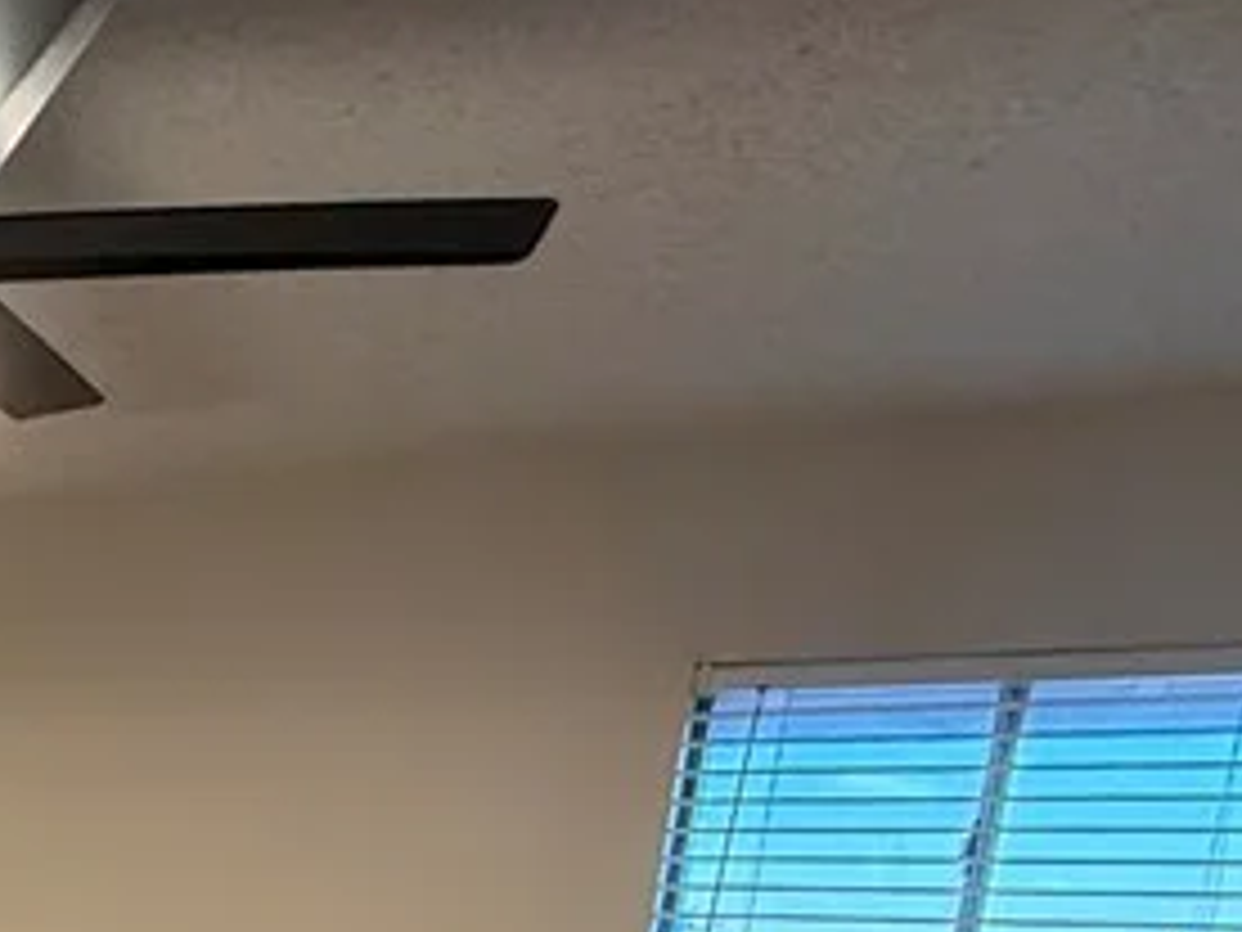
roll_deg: -3.3
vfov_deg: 23.2
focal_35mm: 52
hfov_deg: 30.3
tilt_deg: -11.4
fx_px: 1866
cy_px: 1355
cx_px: -315
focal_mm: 2.22
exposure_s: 1/60
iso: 500
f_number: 2.2
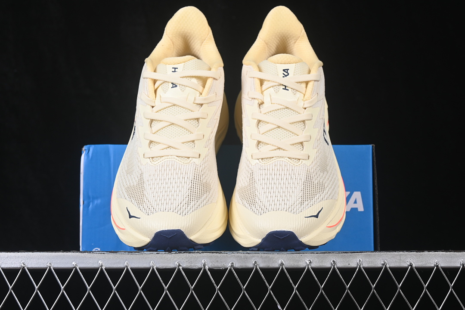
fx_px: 969
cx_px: 232
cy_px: 155
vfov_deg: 18.2
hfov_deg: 27.0
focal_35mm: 75
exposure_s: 1/80
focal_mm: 50
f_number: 8
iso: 160
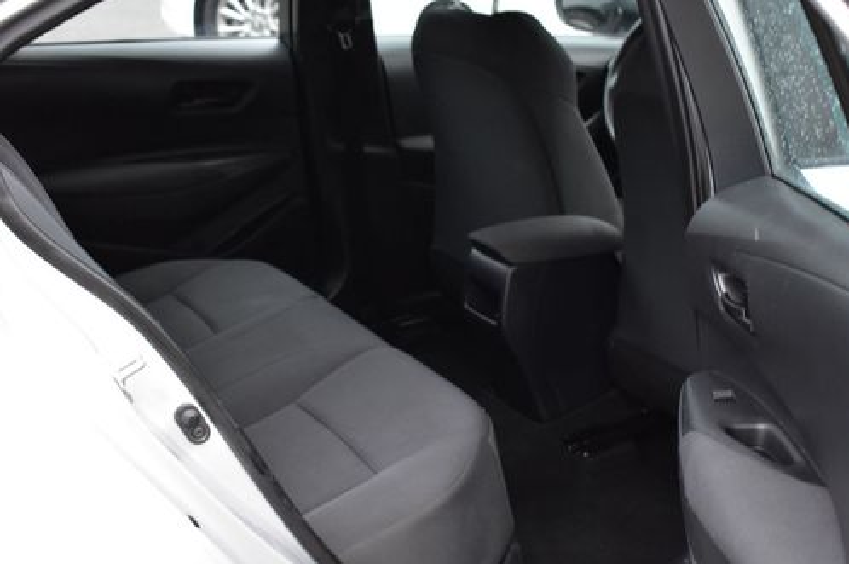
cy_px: 332
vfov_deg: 25.0
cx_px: 518
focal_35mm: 54
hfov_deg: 36.7
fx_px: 1272
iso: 1600
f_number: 4.2
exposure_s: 1/13
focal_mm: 28
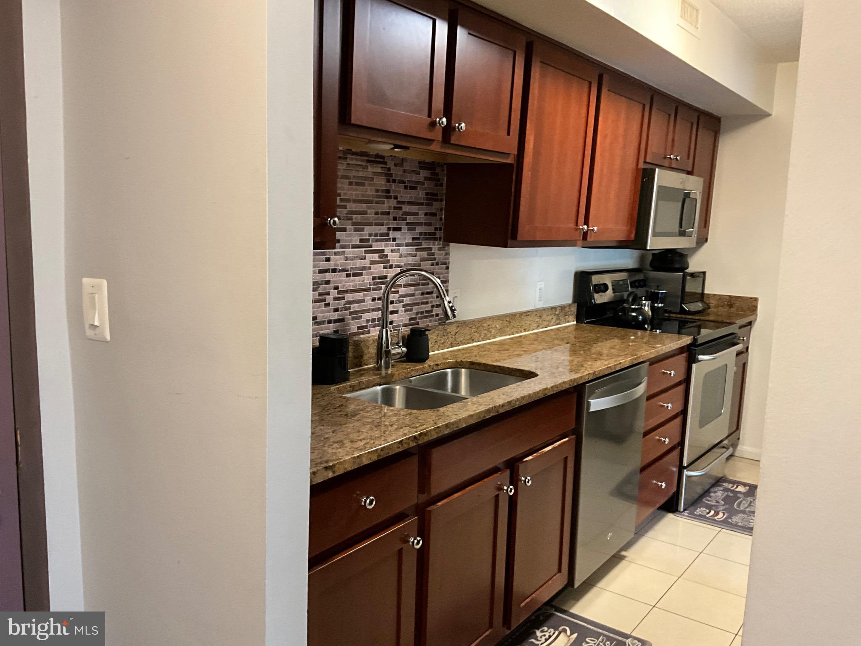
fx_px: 721
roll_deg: -2.0
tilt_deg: -8.0
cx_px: 430
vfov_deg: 48.2
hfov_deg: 61.7
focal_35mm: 29
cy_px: 323
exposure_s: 1/40
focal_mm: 3
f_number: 1.8
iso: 320
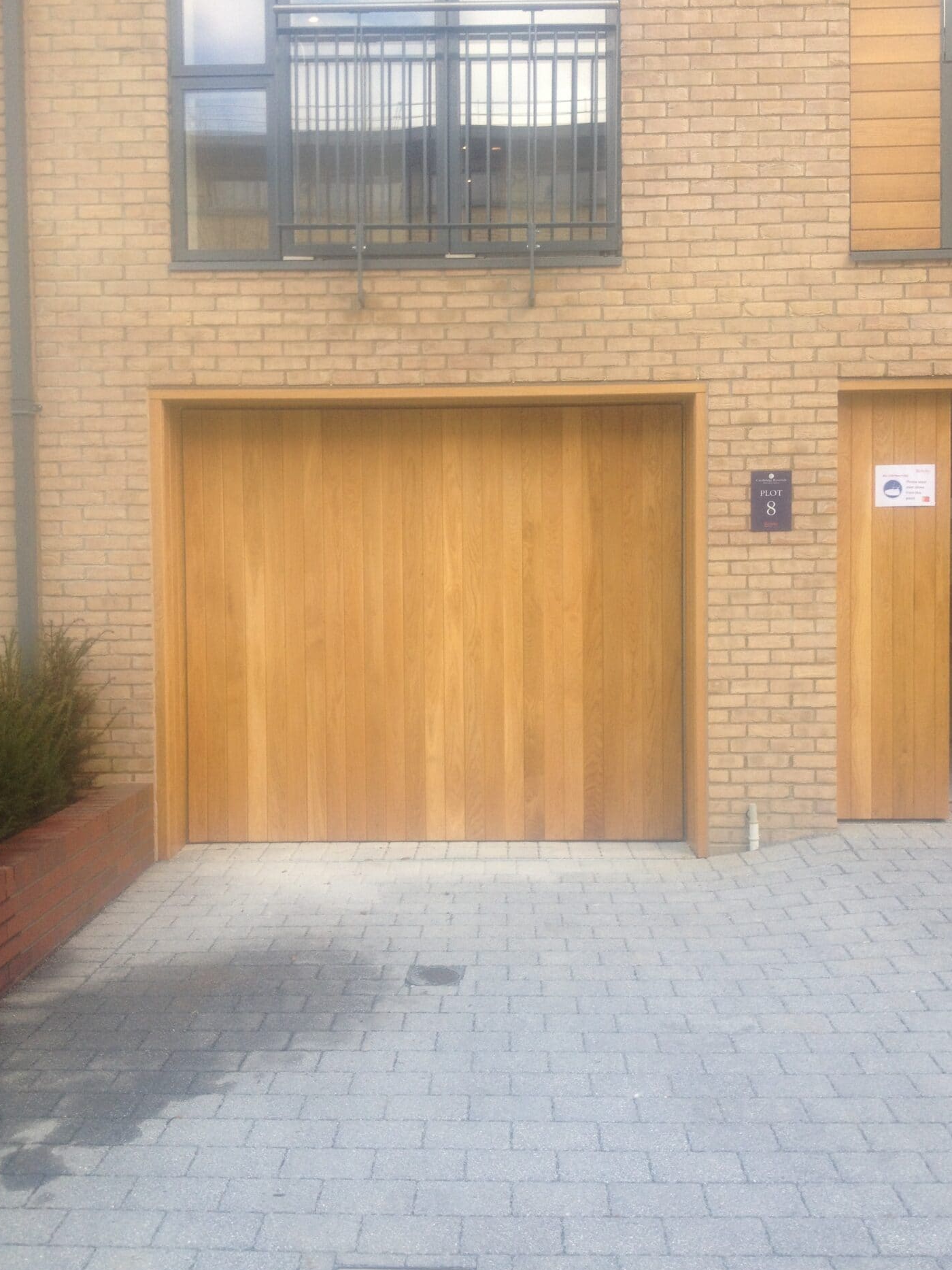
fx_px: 1320
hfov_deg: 39.7
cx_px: 485
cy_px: 626
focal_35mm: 36
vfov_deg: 51.4
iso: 50
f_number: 2.4
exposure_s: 1/236
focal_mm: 4.28
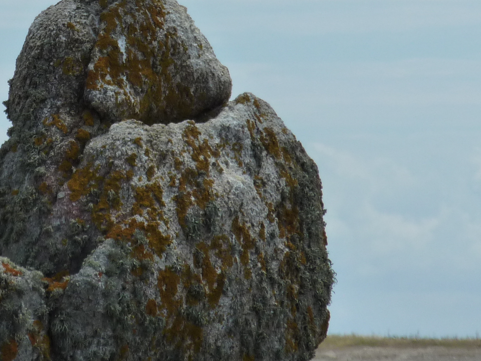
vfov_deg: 2.1
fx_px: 9711
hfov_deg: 2.8
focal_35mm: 699
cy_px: 92
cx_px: 70
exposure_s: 1/1000
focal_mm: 49.2
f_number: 5.6
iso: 125
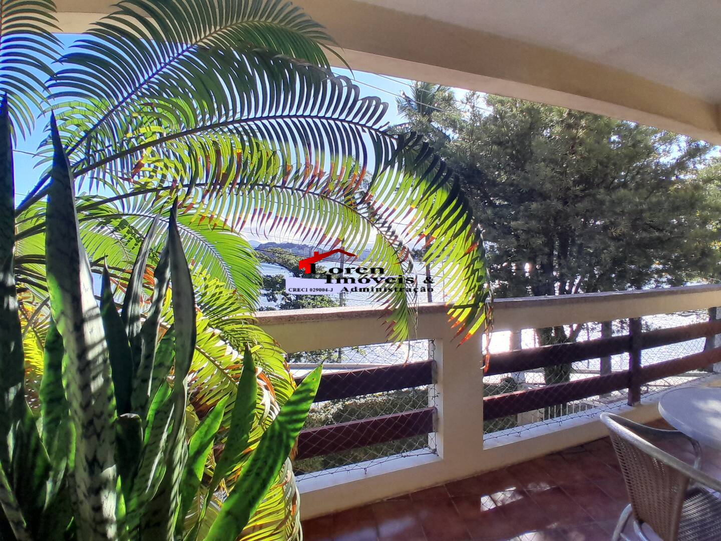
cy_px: 270
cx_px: 360
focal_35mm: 17
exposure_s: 1/571
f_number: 2.2
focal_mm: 1.46
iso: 40
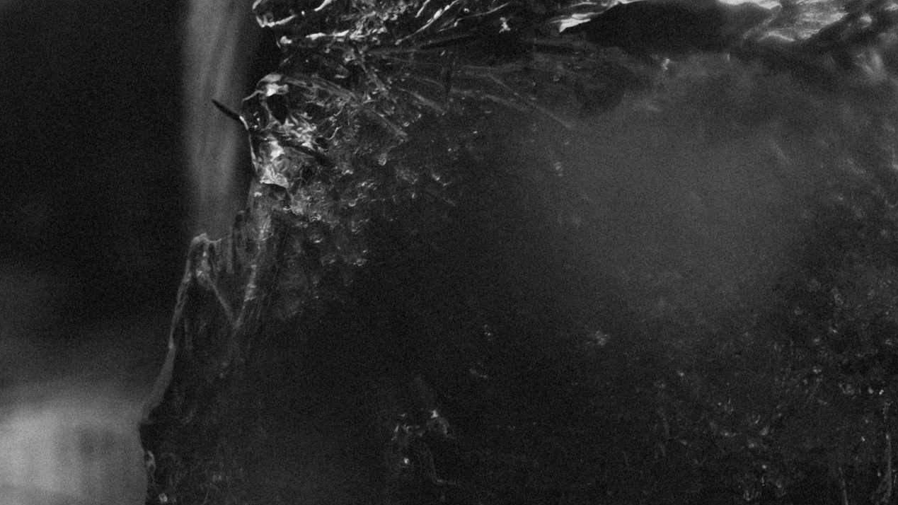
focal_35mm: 74
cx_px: 369
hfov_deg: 28.5
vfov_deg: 15.9
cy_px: -46
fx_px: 1762
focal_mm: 35
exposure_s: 1/320
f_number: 5.6
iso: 250
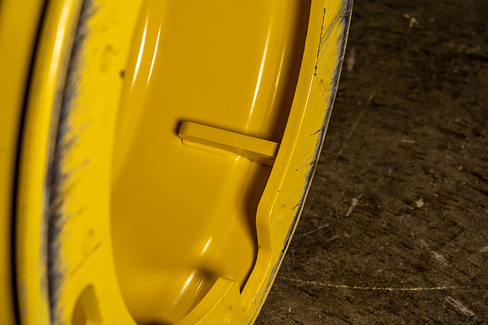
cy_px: 162
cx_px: 244
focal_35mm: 104
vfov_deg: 13.2
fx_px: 1410
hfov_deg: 19.6
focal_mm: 104
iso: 500
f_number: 5.6
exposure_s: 1/125
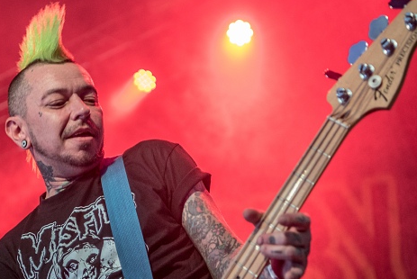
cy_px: 155
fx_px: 1009
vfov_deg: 15.8
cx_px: 158
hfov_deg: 23.3
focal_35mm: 87
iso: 1250
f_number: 2.8
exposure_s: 1/100
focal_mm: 56
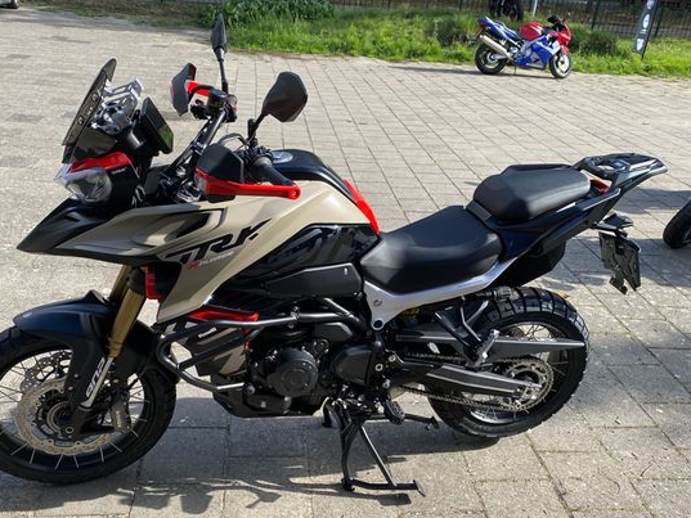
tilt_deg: -27.1
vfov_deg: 45.4
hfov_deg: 58.3
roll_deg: -6.0
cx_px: 322
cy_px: 290
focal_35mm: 31
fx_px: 619
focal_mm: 4.25
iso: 32
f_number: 1.8
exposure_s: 1/810
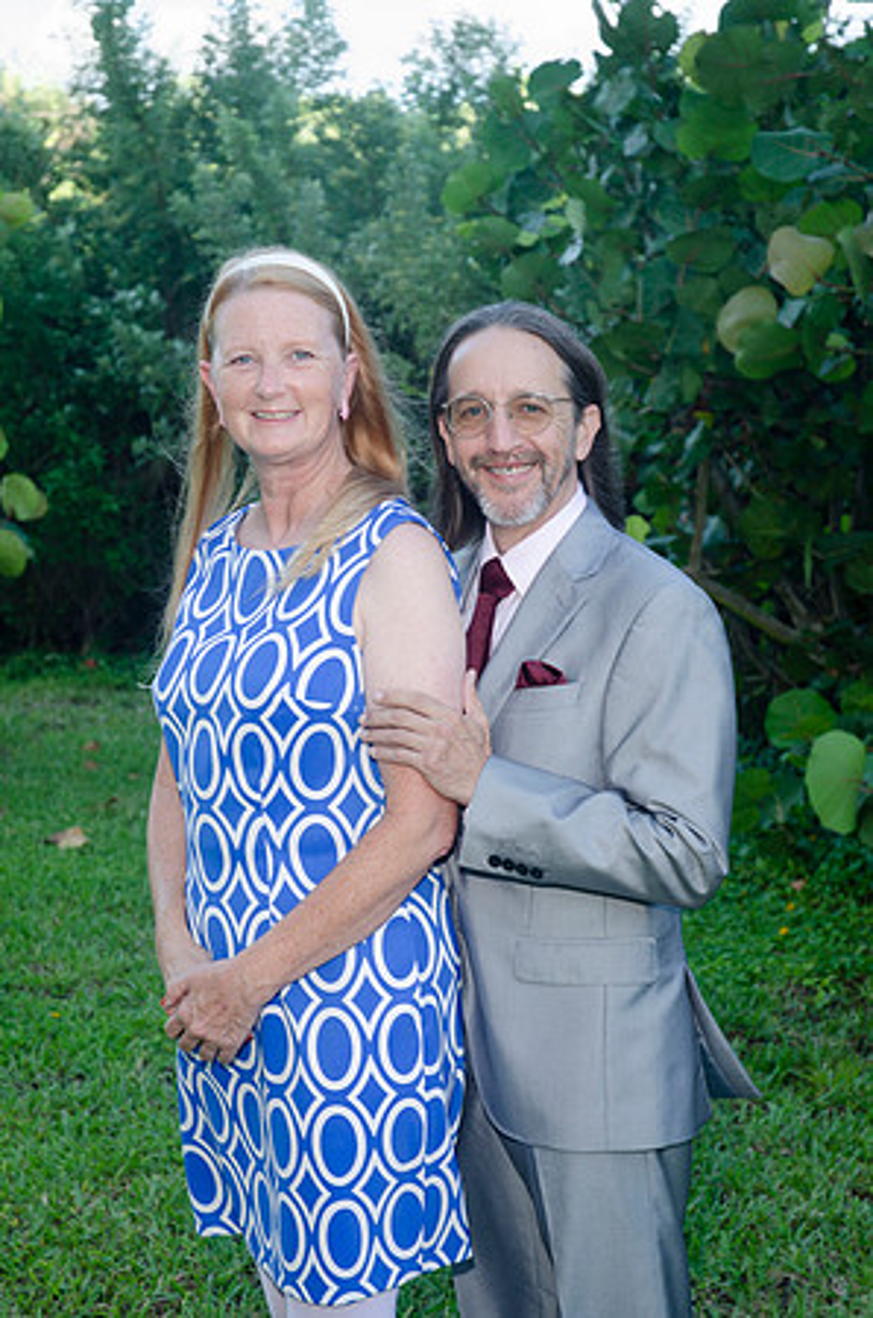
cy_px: 659
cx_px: 436
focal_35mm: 72
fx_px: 2631
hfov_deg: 18.8
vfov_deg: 28.1
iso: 100
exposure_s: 1/60
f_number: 5.6
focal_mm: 48
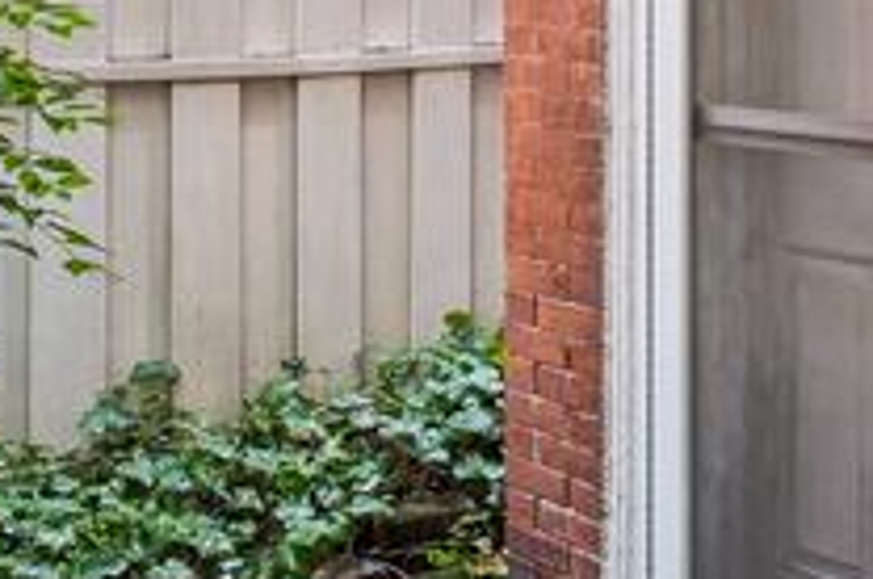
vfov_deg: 17.9
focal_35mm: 74
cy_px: -19
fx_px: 1792
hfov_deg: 23.9
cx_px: 1146
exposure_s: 1/3.33
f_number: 8
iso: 250
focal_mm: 10
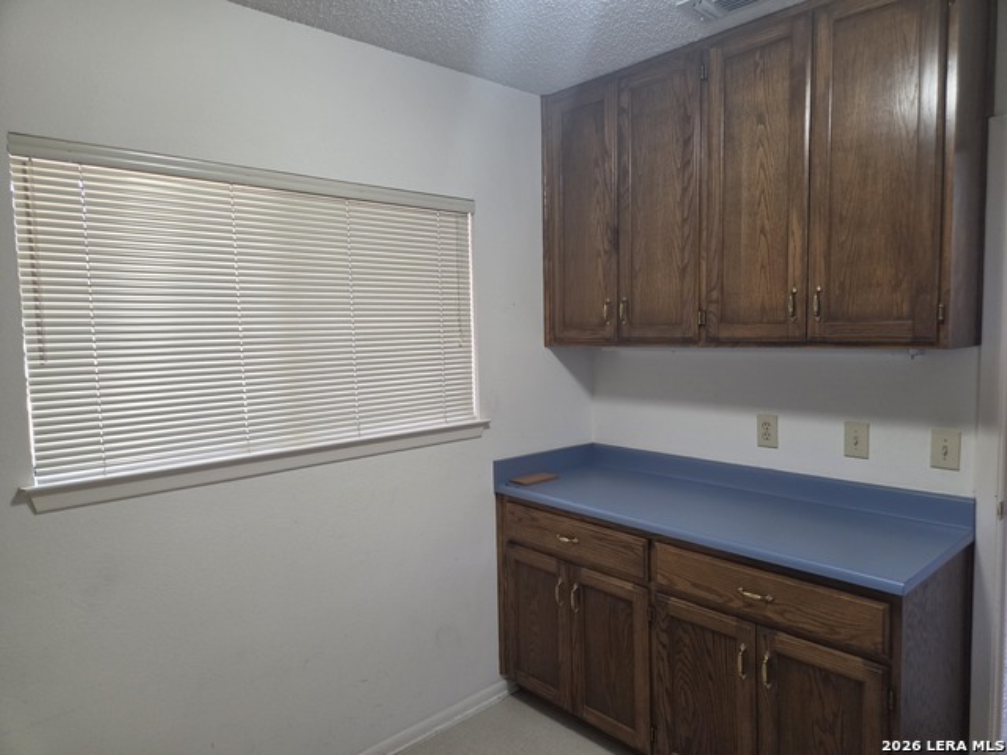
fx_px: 669
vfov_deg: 58.9
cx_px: 504
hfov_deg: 73.9
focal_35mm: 23
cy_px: 378
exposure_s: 1/120
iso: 500
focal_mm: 5.4
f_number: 1.8
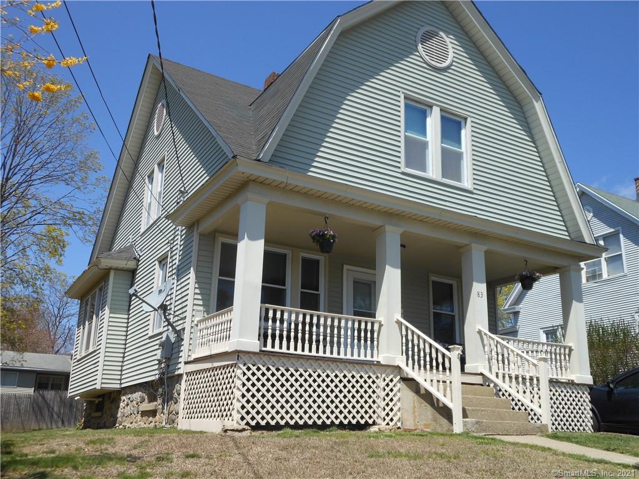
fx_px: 609
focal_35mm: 33
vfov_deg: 42.9
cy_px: 240
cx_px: 320
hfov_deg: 55.4
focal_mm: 6
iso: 80
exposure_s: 1/1000
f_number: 3.5
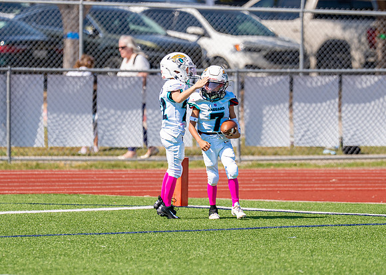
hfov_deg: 4.7
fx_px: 4698
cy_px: 139
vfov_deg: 3.4
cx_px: 209
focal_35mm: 429
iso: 100
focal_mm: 200
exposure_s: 1/2000
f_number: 2.8
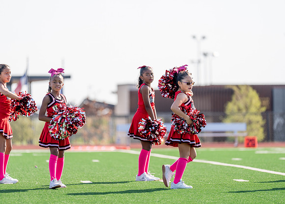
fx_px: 1696
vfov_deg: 6.9
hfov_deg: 9.6
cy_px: 102
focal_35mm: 210
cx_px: 142
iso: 100
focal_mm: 200
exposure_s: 1/1250
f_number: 2.8
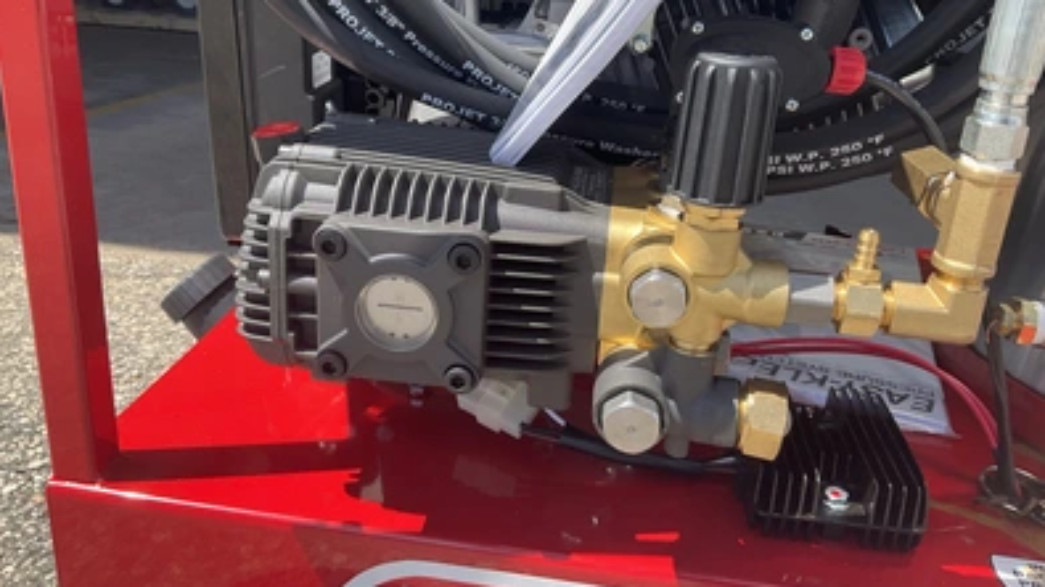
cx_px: 521
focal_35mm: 32
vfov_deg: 36.4
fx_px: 887
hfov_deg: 61.0
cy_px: 217
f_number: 1.8
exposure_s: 1/599
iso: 25
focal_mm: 3
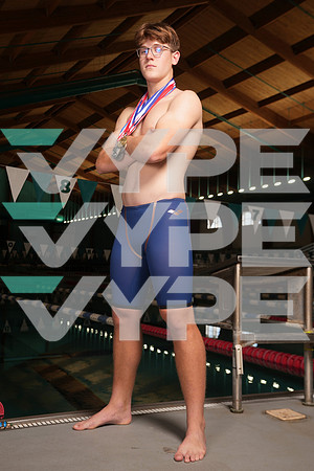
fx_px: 576
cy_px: 236
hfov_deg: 30.5
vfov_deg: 44.5
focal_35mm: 44
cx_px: 157
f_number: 5.6
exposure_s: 1/160
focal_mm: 44
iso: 250
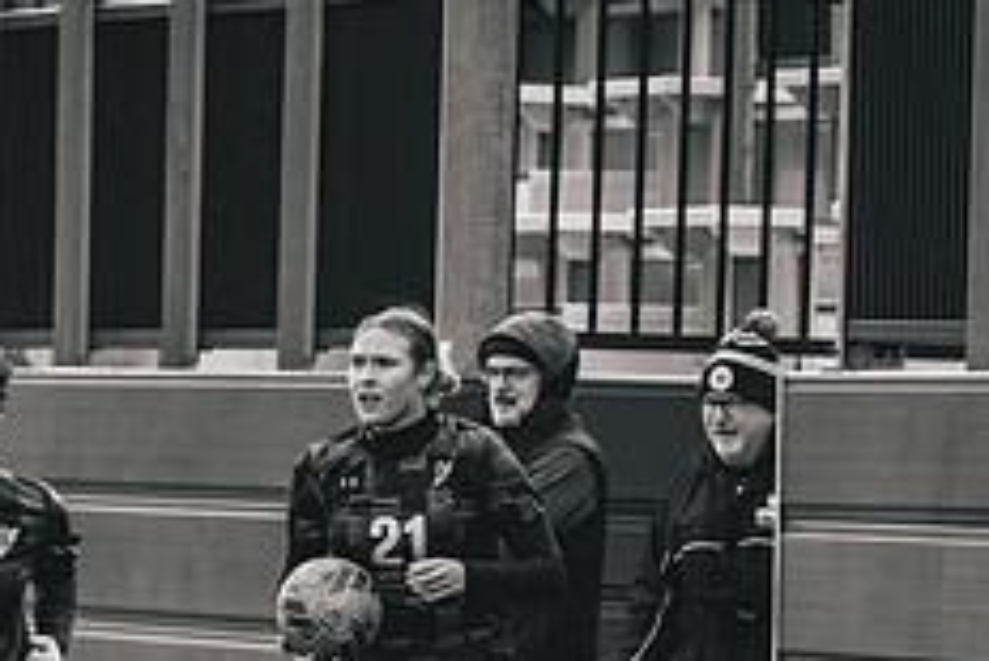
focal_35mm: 945
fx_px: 25976
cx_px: 337
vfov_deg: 1.5
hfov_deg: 2.2
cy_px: 620
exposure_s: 1/800
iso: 800
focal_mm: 378
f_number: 6.3
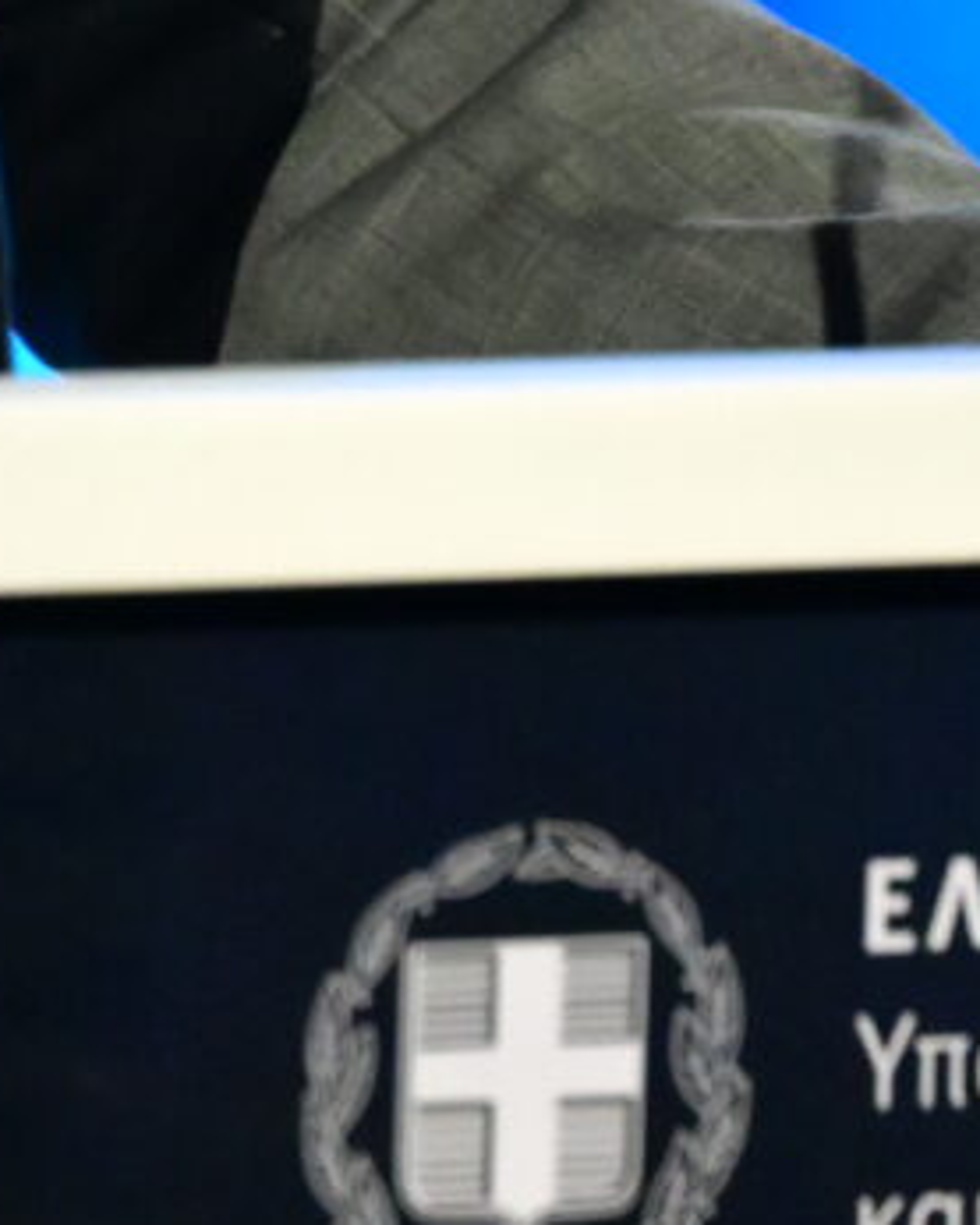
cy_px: -1174
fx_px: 40262
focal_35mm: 1111
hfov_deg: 1.4
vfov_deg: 1.7
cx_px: 513
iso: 8000
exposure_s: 1/500
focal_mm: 160
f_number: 5
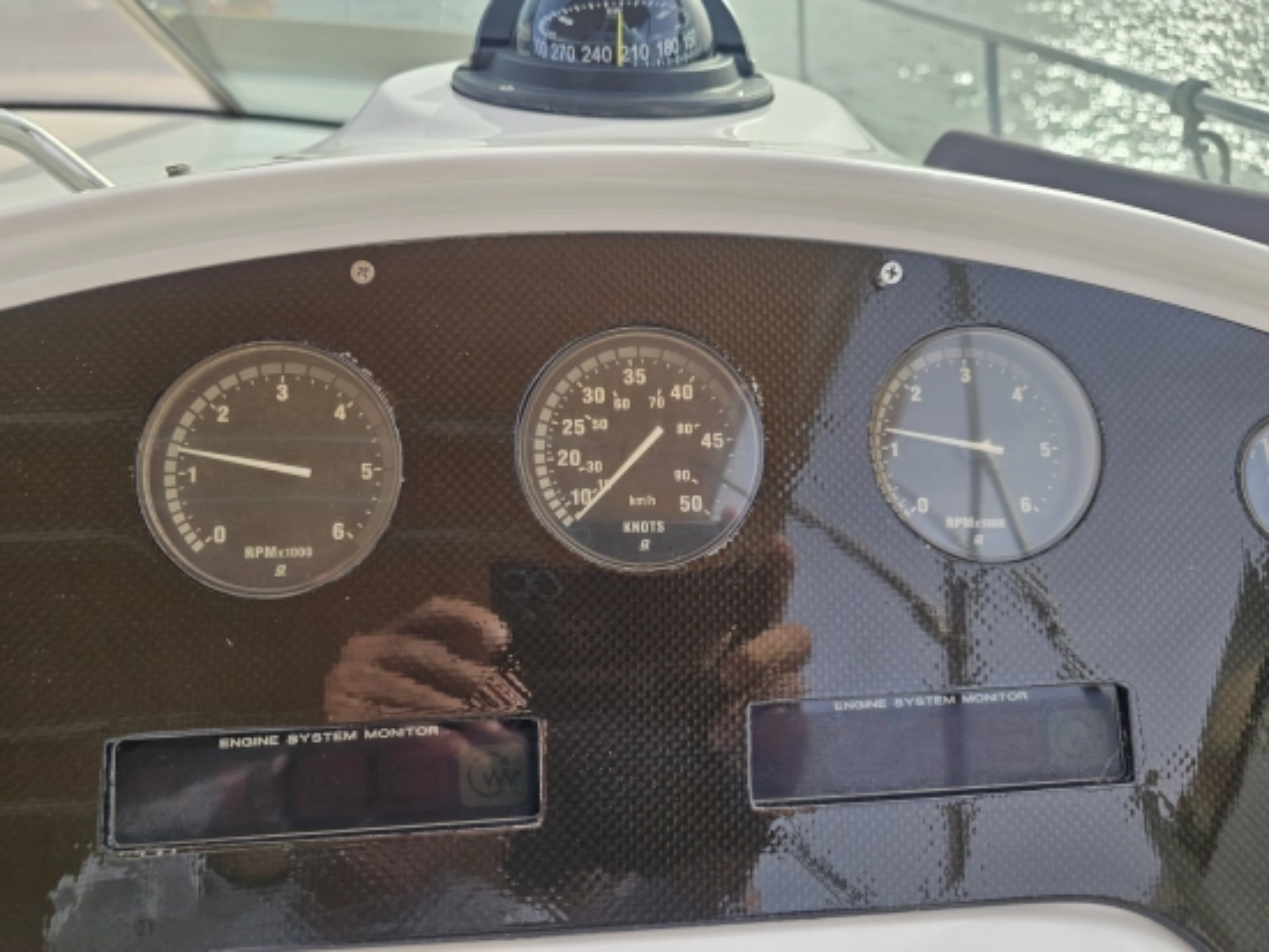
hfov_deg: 73.9
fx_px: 844
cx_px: 634
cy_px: 476
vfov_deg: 58.9
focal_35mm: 23
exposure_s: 1/248
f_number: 1.7
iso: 16
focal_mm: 6.3
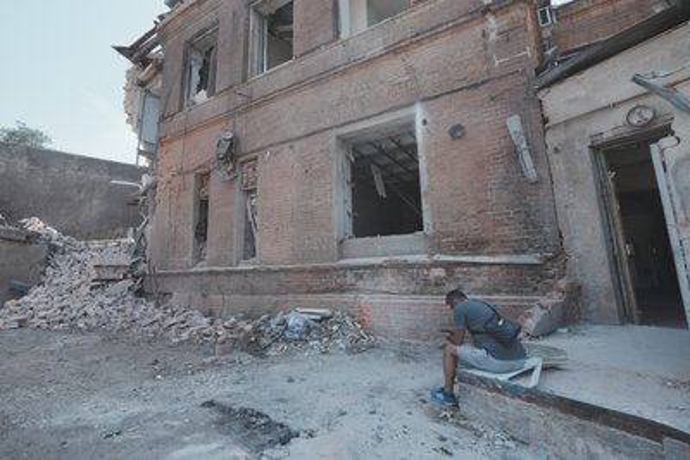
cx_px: 345
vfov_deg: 73.8
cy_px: 230
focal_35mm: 16
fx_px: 307
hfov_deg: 96.7
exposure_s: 1/250
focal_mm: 16
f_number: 6.3
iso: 100
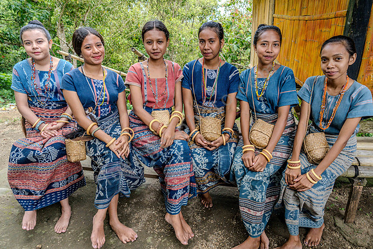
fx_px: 249
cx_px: 186
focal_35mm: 24
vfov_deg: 53.2
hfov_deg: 73.7
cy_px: 124
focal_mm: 24
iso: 2000
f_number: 5
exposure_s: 1/500
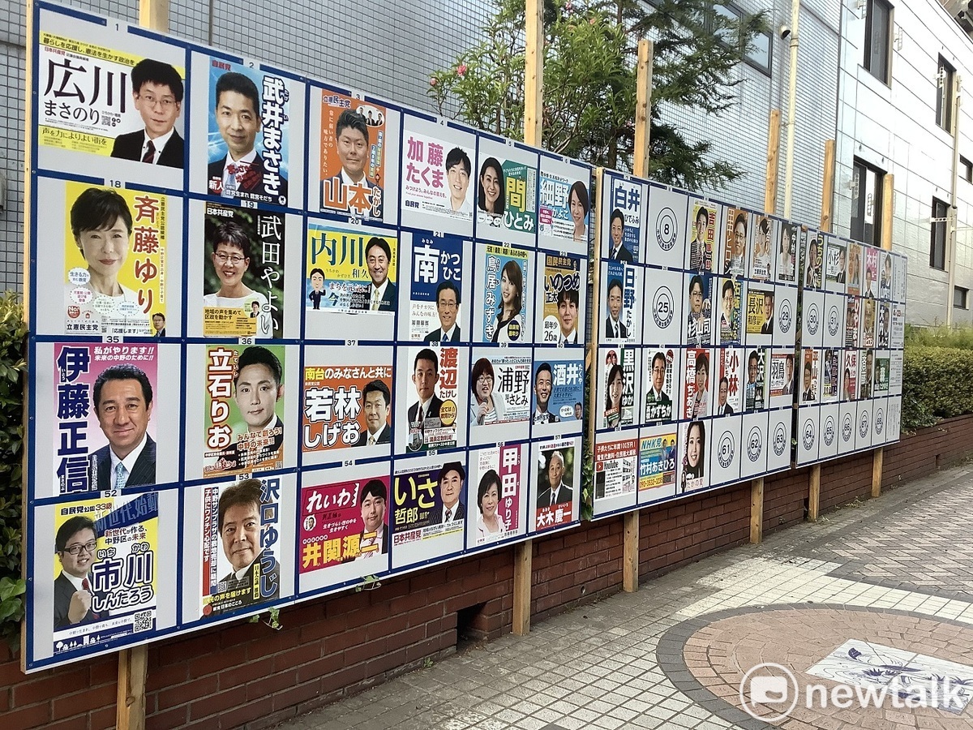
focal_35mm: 31
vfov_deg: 45.4
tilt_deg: -2.6
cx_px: 486
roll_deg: -2.1
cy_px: 365
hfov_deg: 58.4
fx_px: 871
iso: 64
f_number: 2.4
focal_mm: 3.3
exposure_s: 1/100
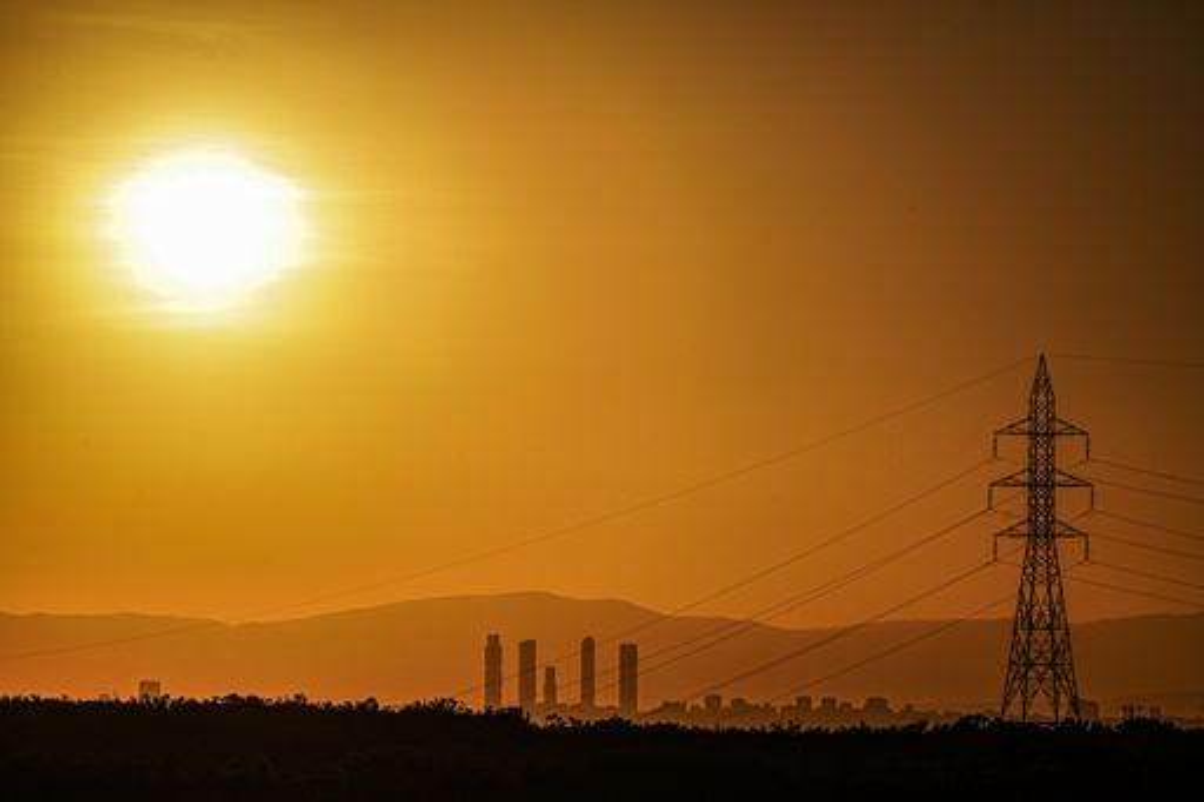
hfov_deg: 6.9
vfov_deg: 4.6
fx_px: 10030
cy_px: 401
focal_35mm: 300
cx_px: 602
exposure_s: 1/1000
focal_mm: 200
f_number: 18
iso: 100
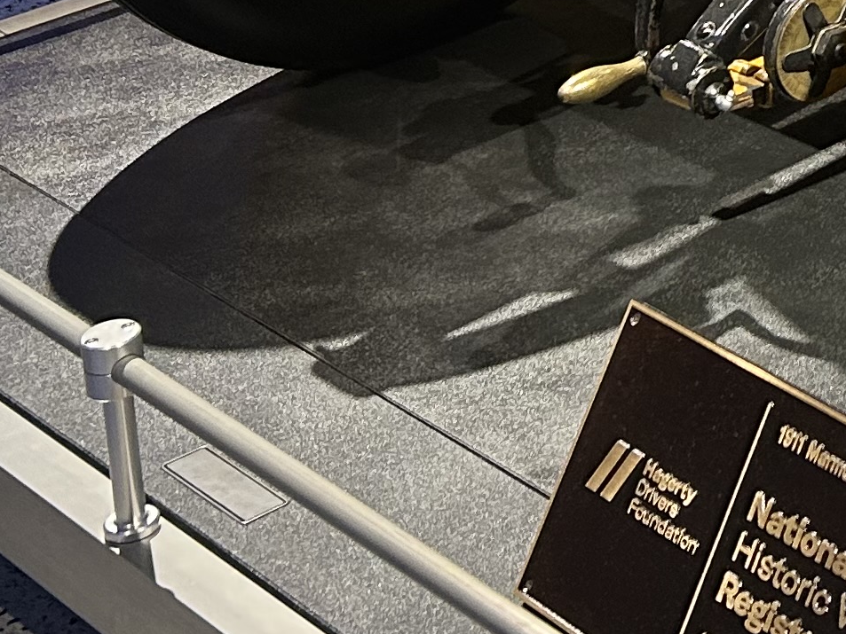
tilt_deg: -13.4
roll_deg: +2.3
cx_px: 1248
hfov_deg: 16.4
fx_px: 2689
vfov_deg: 12.4
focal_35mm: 110
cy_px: -478
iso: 125
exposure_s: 1/59
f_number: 1.5
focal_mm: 5.7
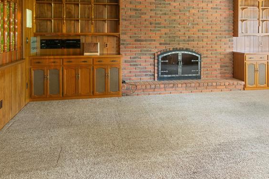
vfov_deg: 41.2
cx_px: 149
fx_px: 232
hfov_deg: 60.1
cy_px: 47
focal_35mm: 31
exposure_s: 6
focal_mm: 17
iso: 320
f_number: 9
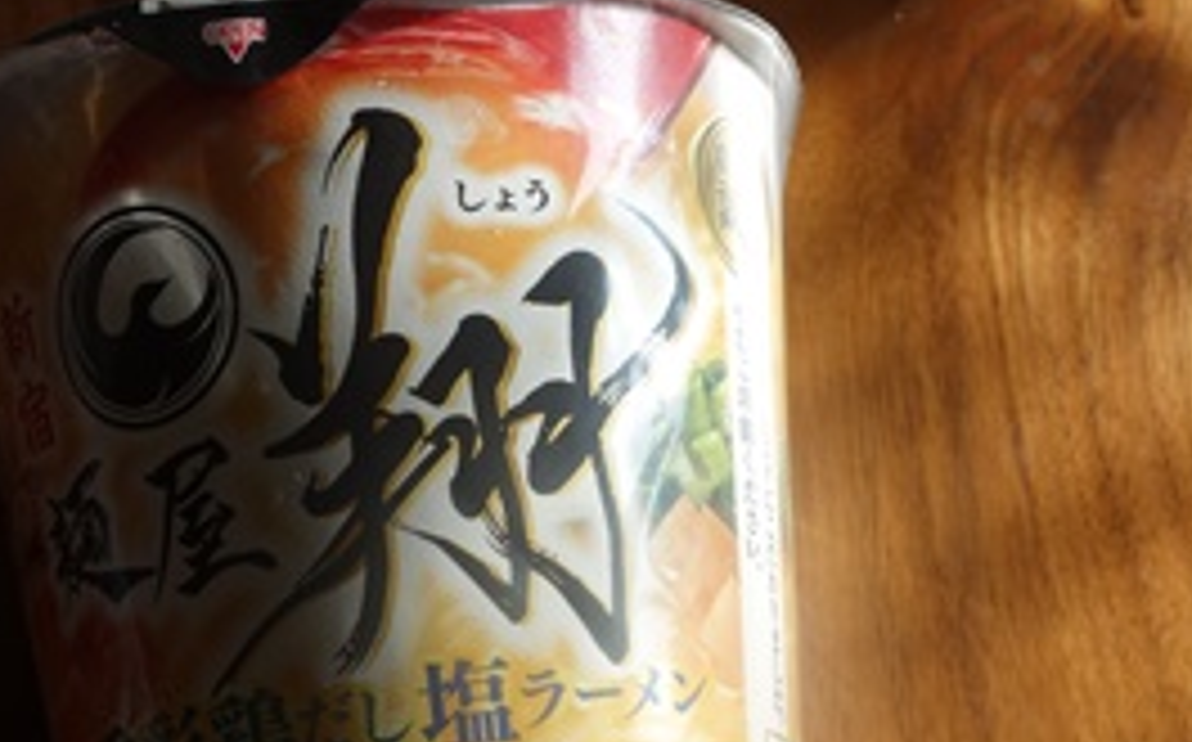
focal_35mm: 69
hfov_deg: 29.8
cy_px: 519
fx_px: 2239
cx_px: 679
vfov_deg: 18.7
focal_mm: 10.4
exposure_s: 1/125
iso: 125
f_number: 5.6
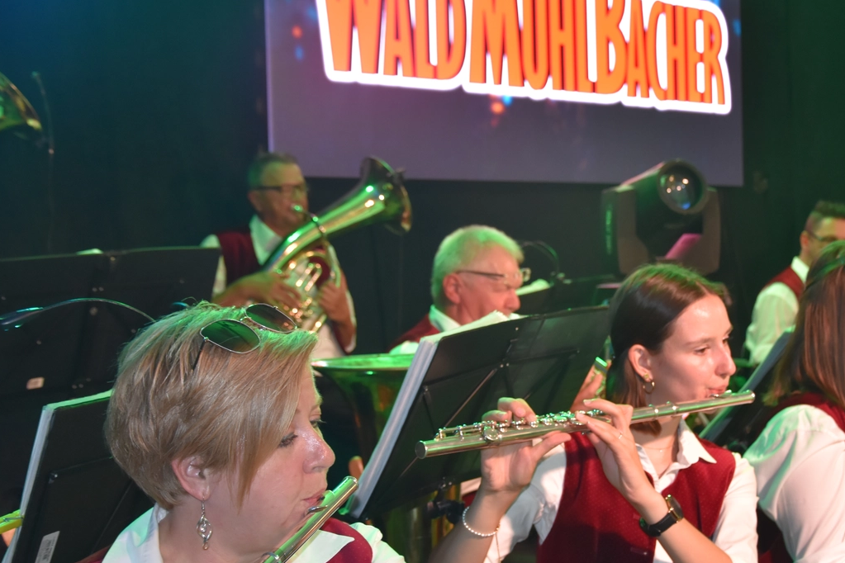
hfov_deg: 30.5
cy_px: 293
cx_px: 496
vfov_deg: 20.6
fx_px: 1549
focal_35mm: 66
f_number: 4.2
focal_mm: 30
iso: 800
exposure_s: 1/60
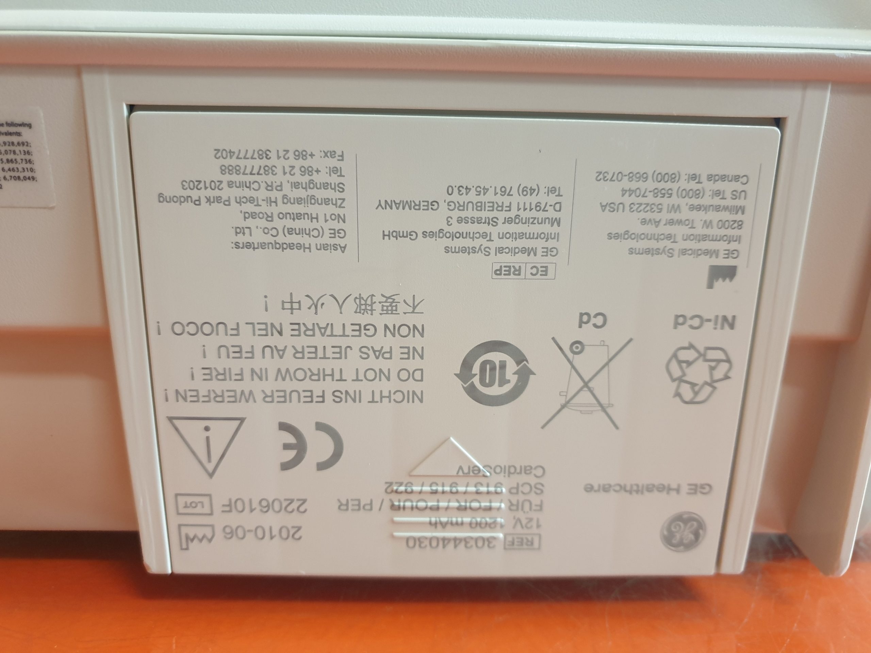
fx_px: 654
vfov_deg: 53.1
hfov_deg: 67.3
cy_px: 326
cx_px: 436
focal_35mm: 26
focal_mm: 4.3
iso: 320
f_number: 1.5
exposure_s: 1/25
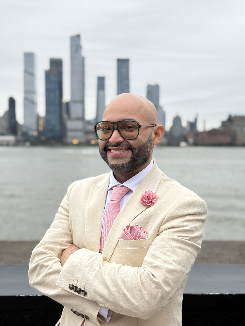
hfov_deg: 30.3
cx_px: 122
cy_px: 163
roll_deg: -0.3
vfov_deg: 39.7
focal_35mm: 48
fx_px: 453
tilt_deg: -2.1
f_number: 1.78
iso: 80
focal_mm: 6.76
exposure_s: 1/272
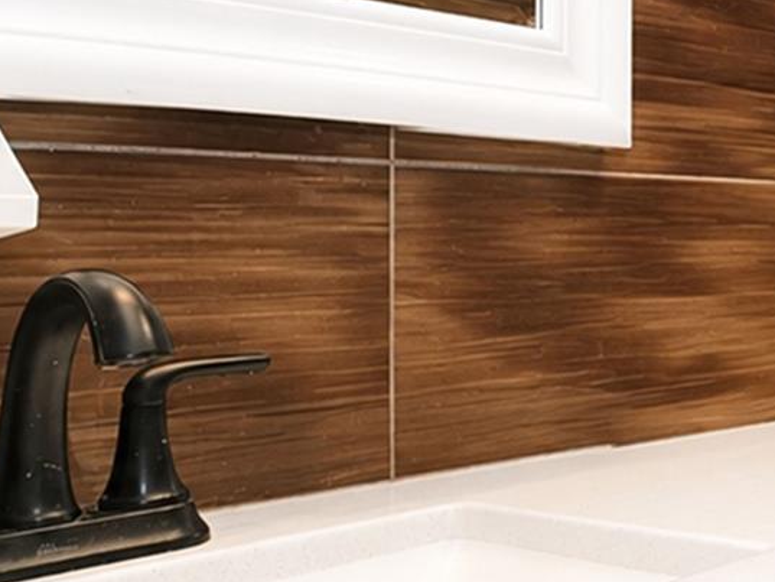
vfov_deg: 26.5
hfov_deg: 26.2
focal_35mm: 55
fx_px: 1232
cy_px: 219
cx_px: 1143
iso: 1600
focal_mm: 10
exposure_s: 1/80
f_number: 7.1
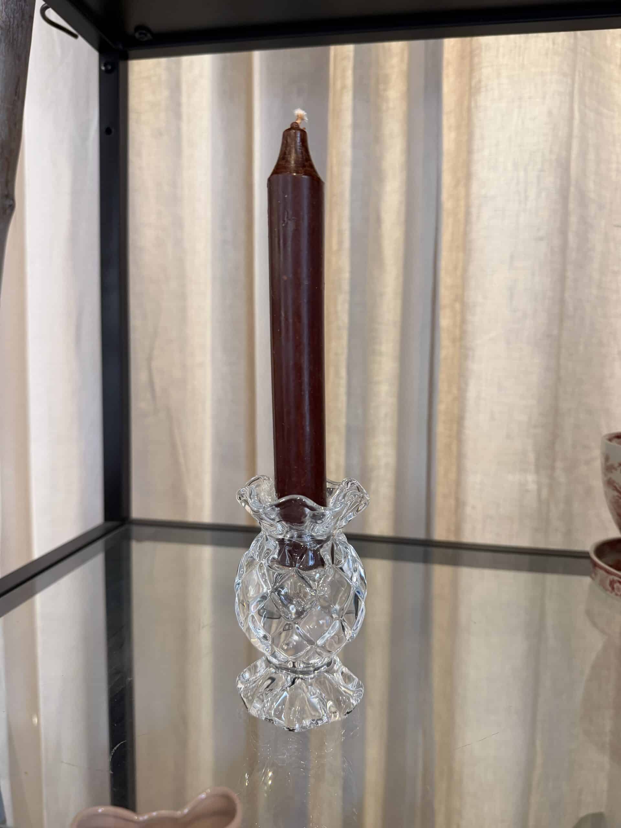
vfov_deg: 71.6
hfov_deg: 56.8
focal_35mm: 24
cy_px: 414
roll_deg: -1.4
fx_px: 574
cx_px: 310
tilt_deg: -5.1
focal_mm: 6.76
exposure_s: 1/50
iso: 250
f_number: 1.78
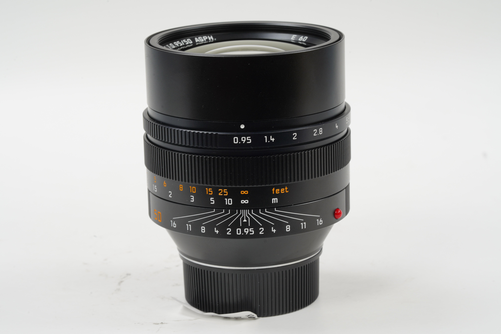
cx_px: 250
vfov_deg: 15.2
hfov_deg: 22.6
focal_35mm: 90
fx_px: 1252
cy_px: 167
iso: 200
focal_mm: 90
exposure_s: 1/1.25
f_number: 16
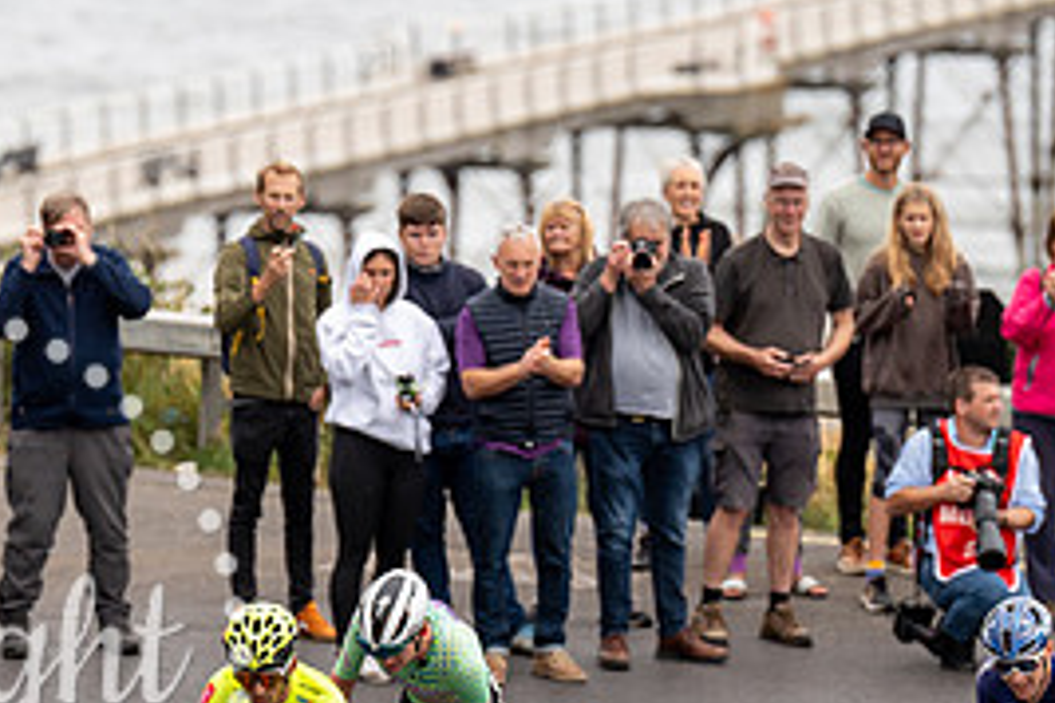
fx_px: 12747
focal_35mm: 435
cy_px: 460
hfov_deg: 4.7
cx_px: 494
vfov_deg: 3.2
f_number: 3.5
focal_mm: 200
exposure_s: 1/1000
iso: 320
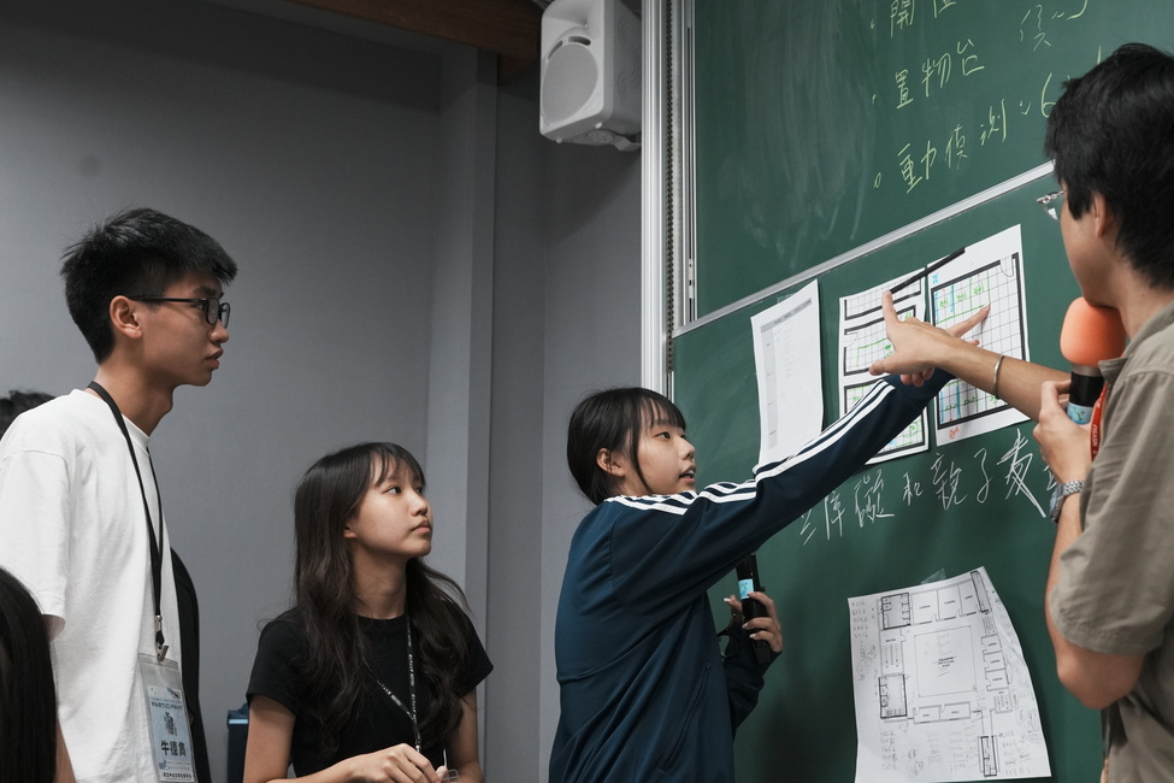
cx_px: 647
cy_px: 416
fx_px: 1565
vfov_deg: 28.1
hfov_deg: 41.1
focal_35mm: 48
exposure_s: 1/160
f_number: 5.6
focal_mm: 39
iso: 2000
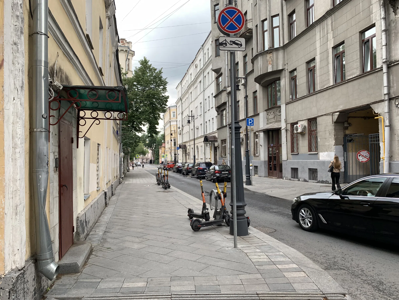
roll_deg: +1.3
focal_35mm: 26
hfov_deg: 67.3
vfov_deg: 53.1
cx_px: 200
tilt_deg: +0.2
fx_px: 300
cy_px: 150
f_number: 1.8
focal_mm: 4.25
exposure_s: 1/378
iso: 25
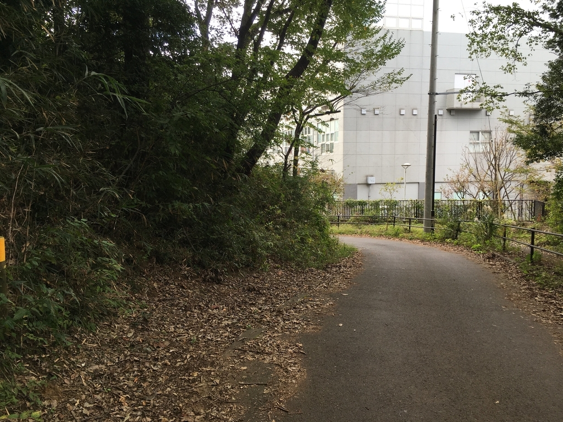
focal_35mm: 29
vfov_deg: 48.2
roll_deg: +0.0
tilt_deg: -5.4
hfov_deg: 61.7
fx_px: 472
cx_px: 282
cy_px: 211
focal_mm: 4.15
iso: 25
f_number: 2.2
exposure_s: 1/170
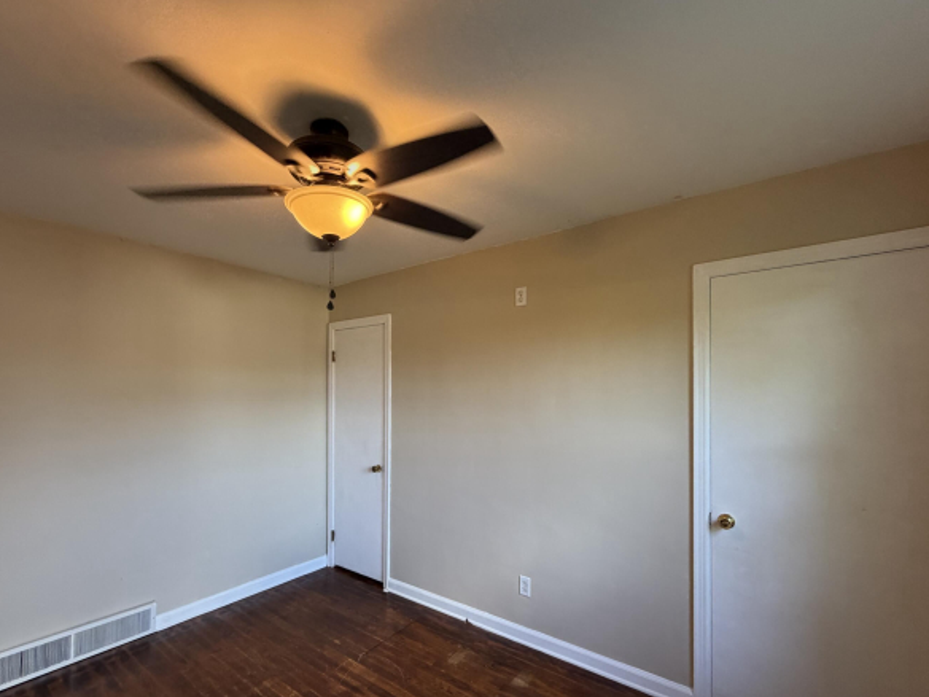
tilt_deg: +1.1
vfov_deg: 77.8
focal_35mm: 16
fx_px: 429
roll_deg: +0.6
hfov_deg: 94.5
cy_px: 390
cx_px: 454
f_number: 2.2
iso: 320
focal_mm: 2.22
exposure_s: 1/120
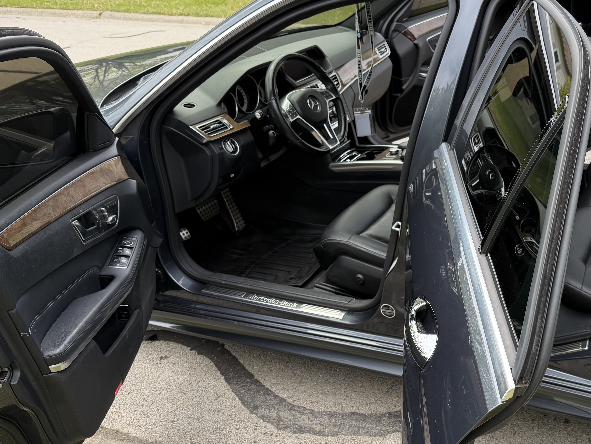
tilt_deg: -26.7
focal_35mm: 39
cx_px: 459
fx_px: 666
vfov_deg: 36.7
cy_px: 264
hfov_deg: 45.8
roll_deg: -0.6
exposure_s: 1/858
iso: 80
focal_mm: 6.76
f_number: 1.78
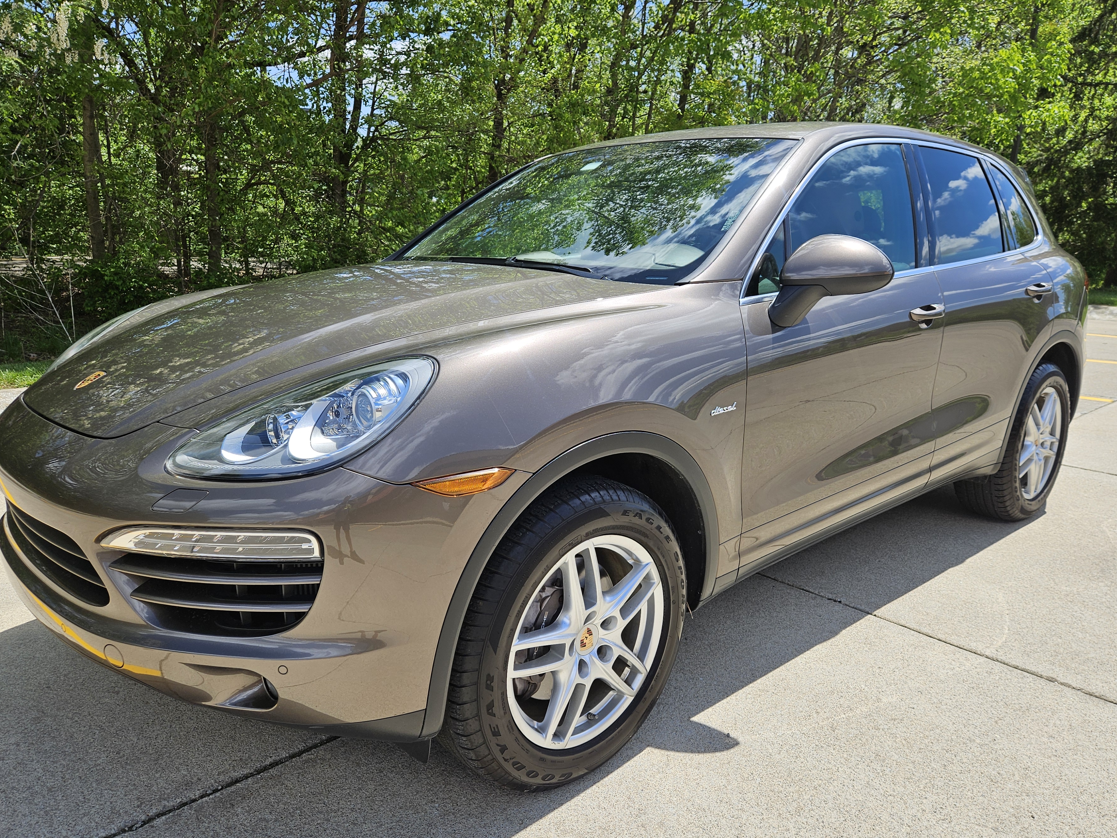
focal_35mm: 26
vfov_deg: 53.1
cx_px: 569
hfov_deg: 67.3
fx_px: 839
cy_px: 432
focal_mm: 5.4
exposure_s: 1/1614
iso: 25
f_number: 1.8
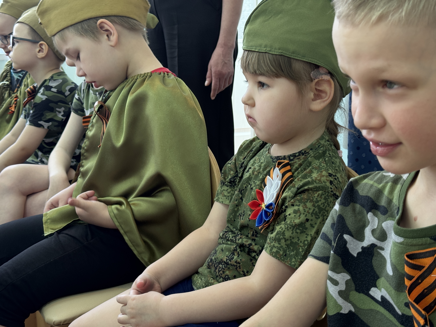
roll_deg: +0.1
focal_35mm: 48
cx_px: 218
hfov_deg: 39.7
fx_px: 605
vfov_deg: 30.3
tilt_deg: -11.9
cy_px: 164
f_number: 1.78
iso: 125
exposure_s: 1/50
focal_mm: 6.76
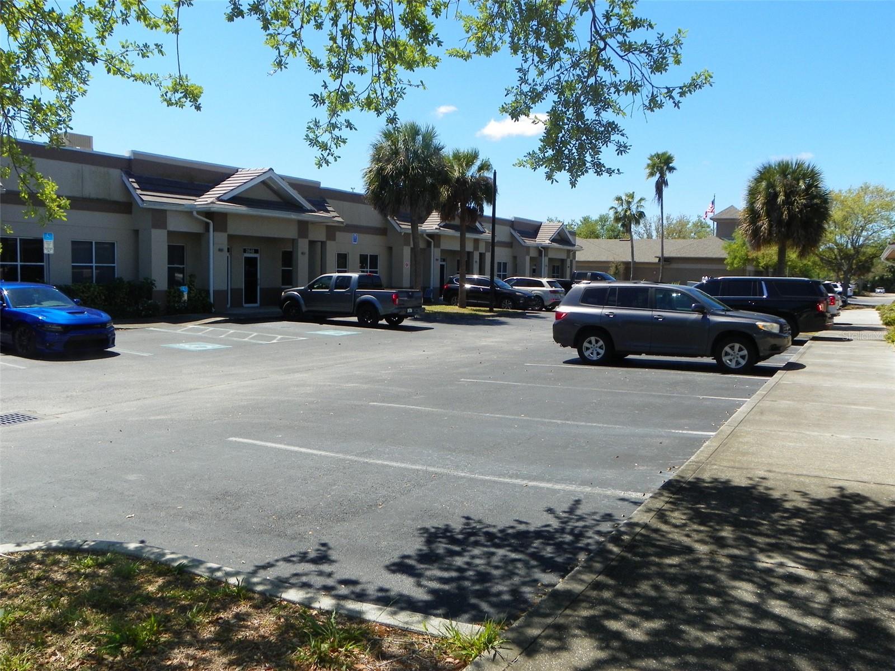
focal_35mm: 29
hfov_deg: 61.7
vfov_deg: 48.2
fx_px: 750
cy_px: 336
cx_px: 448
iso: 64
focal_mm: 5.2
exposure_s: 1/250
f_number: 5.6
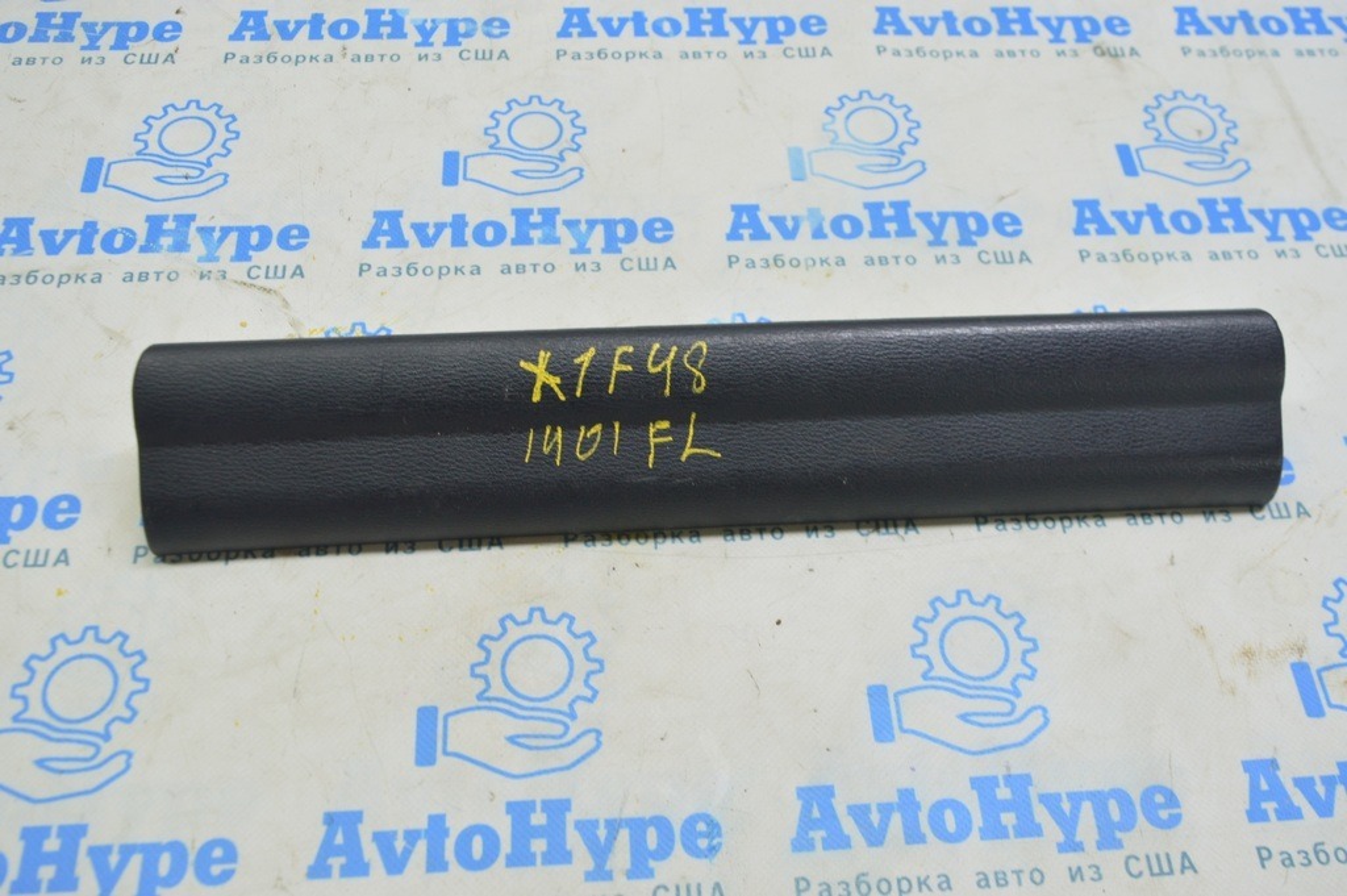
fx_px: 1290
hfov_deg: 55.1
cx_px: 674
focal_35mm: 34
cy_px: 448
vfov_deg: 38.3
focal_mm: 23
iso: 400
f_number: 5.6
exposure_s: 1/20
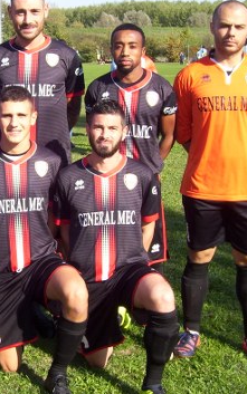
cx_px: -2
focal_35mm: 69
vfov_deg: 29.7
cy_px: 175
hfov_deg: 18.4
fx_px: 742
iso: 80
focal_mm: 6
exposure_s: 1/320
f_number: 4.8
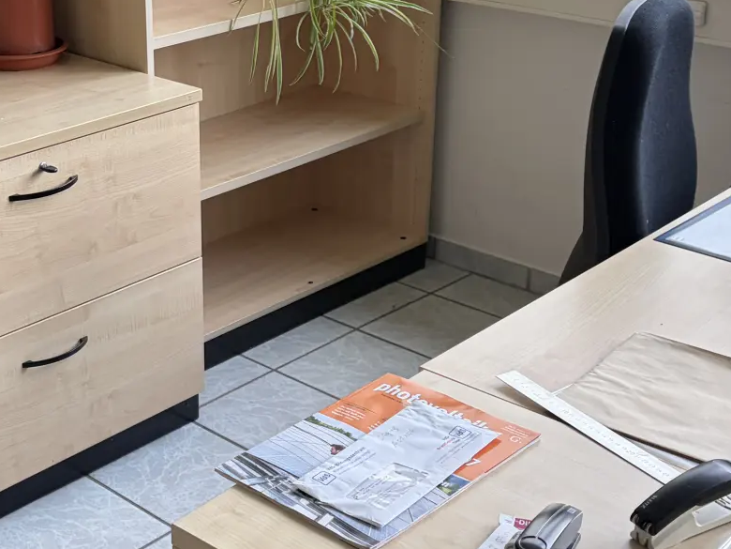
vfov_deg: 22.9
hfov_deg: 29.8
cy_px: 229
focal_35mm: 64
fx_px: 1352
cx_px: 182
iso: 100
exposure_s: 1/122
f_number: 1.6
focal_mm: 5.96
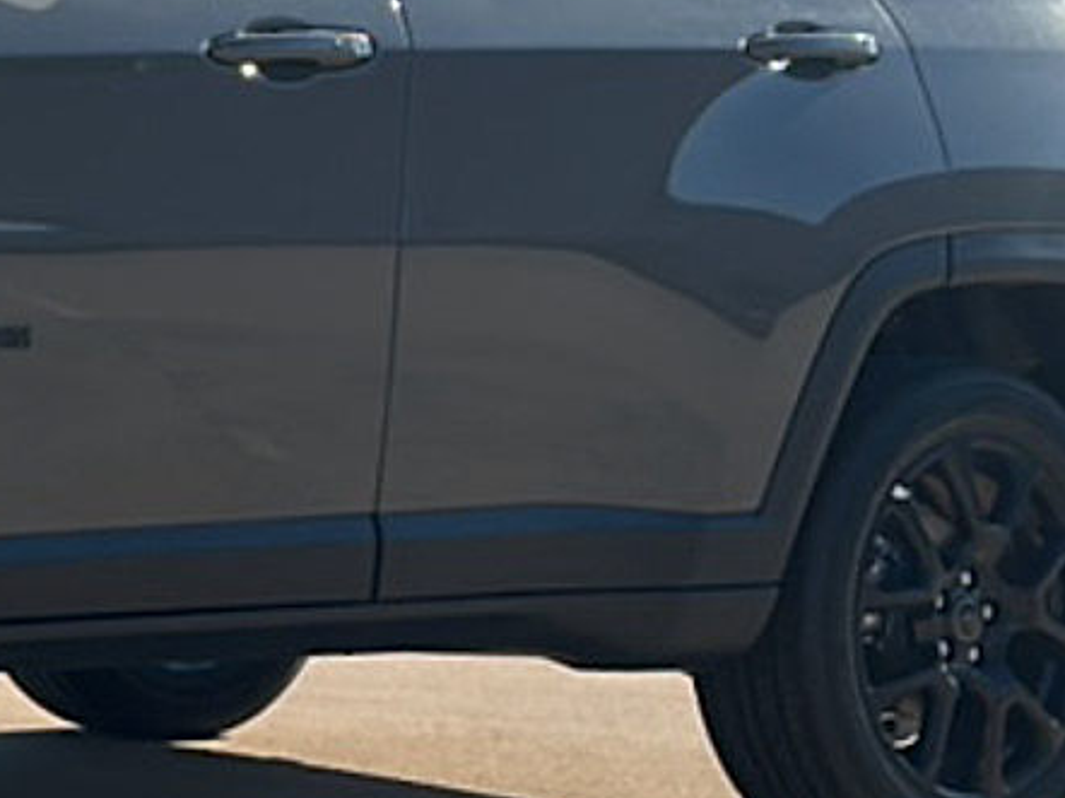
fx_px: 3229
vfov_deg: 14.0
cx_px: -436
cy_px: 193
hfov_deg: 17.2
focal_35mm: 105
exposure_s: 1/6289
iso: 80
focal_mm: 6.86
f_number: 1.78
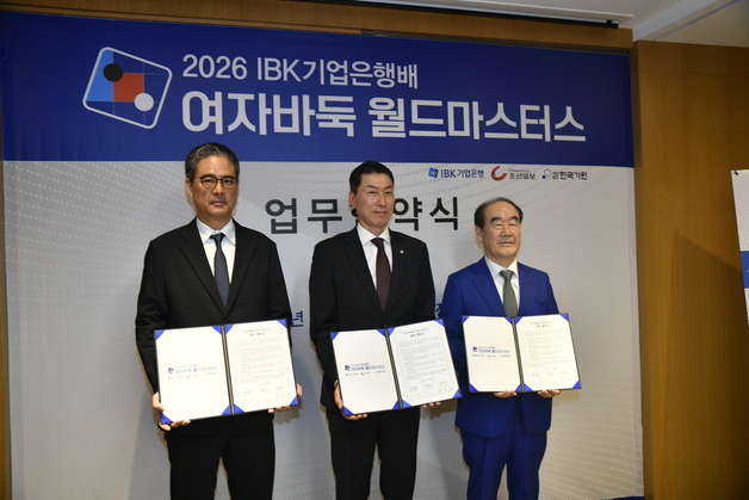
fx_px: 645
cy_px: 250
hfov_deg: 60.3
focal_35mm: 31
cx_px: 374
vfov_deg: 42.3
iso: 1600
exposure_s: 1/60
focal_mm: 31
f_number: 3.5
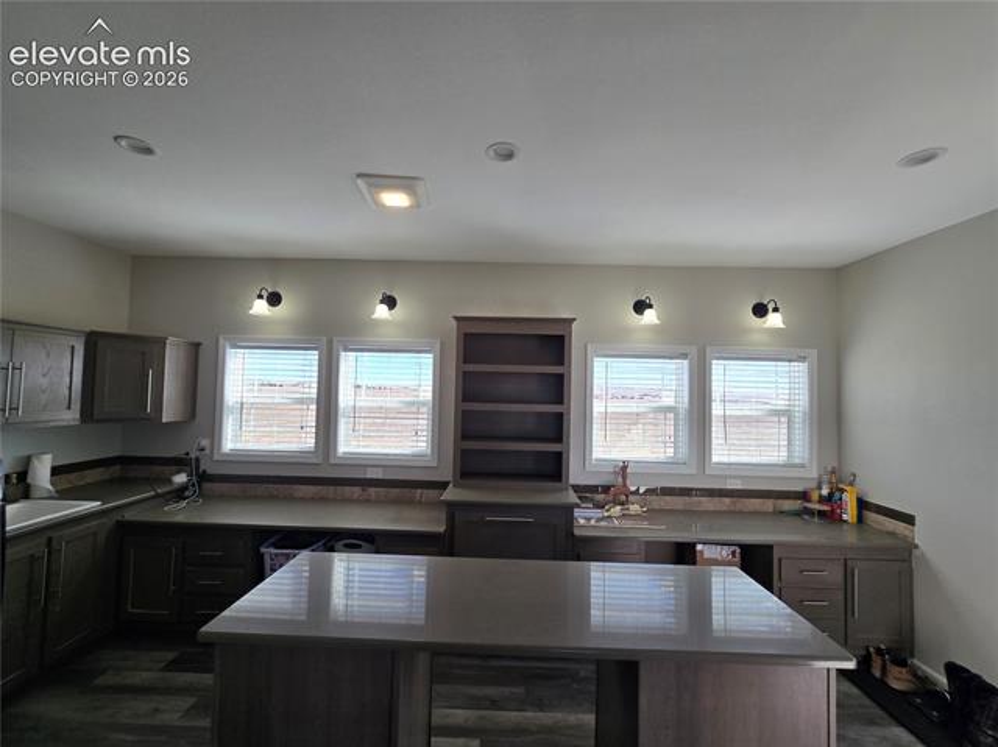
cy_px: 374
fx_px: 375
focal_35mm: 13
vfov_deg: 89.8
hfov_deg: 106.2
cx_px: 499
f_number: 2.2
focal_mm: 2.2
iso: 50
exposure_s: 1/228
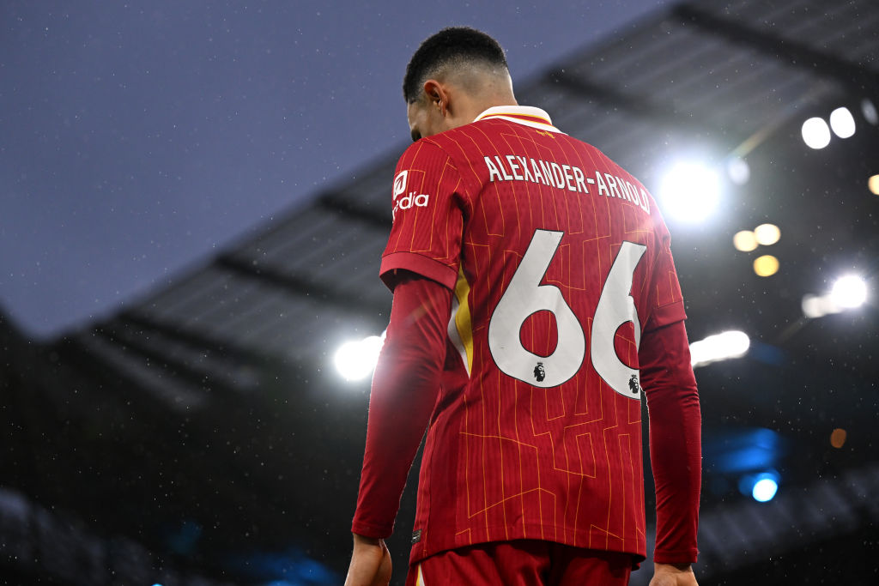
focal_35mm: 110
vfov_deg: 12.5
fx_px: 2686
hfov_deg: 18.6
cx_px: 440
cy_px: 293
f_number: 3.5
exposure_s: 1/2000
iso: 2000
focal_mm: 110
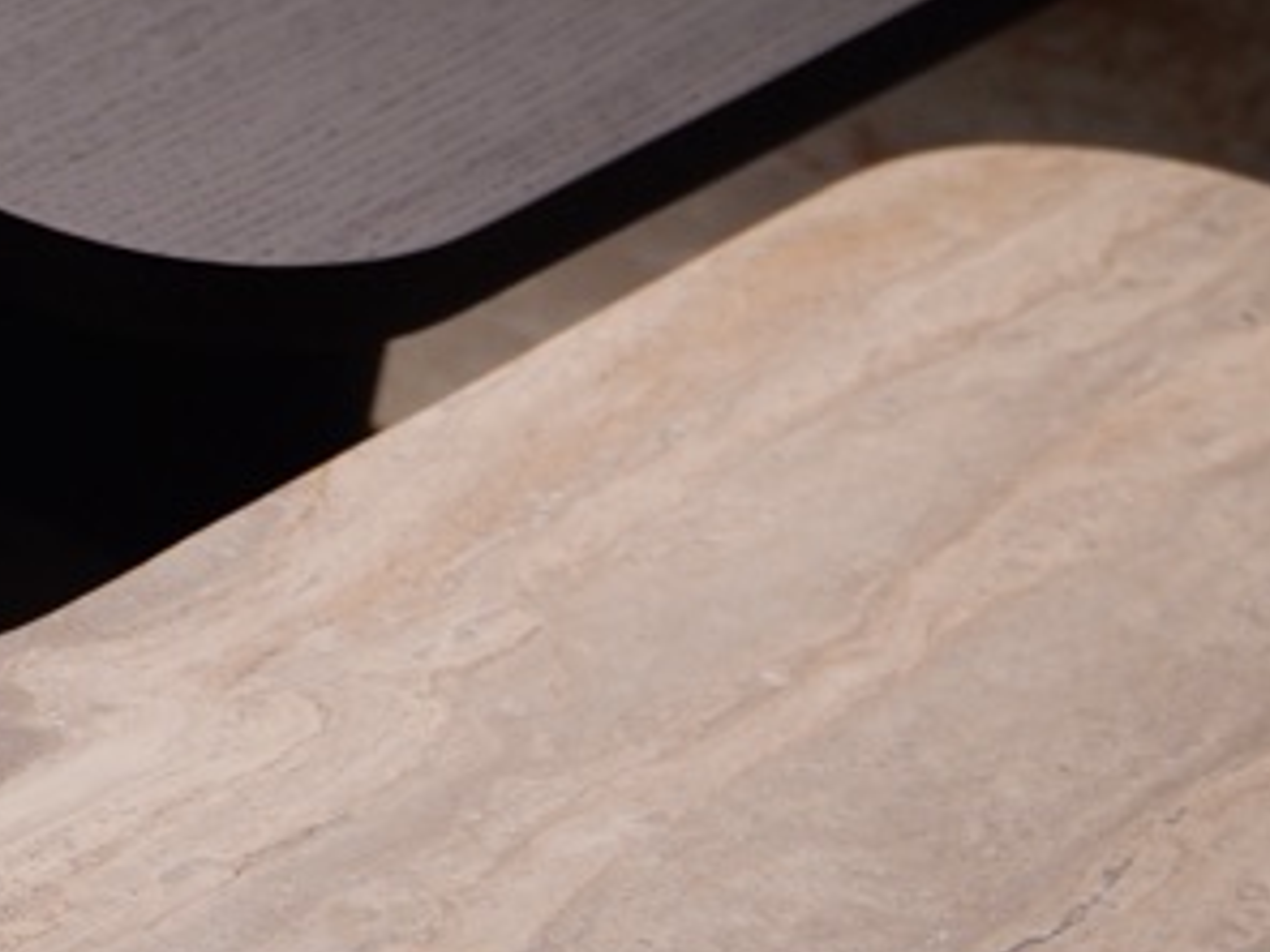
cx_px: -944
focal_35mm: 269
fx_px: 9869
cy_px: 703
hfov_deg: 7.2
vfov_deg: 5.5
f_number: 2.8
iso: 250
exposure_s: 1/50
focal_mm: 46
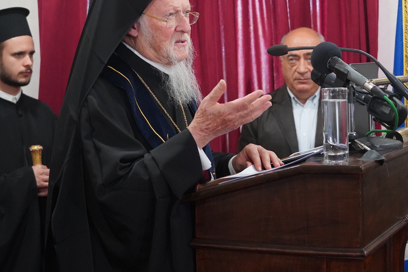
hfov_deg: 27.4
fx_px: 827
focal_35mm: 73
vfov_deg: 18.6
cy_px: 89
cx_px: 289
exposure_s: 1/160
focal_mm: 45
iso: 6400
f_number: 4
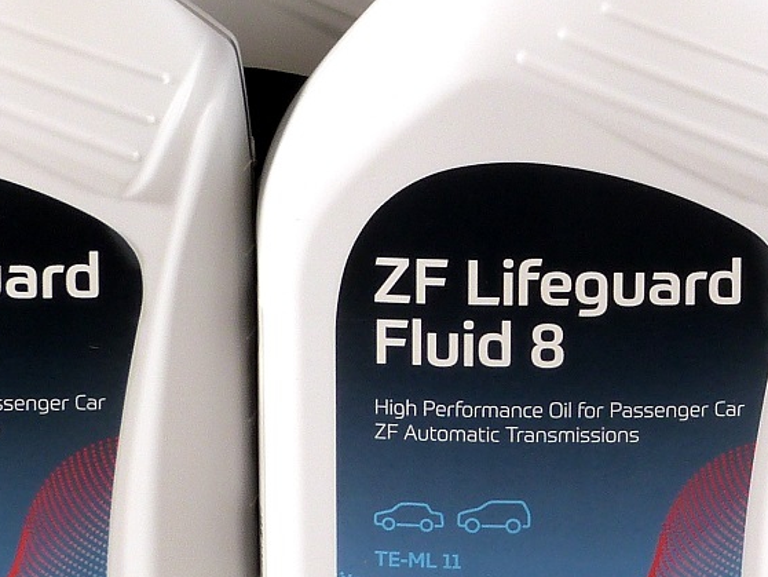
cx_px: 888
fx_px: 6681
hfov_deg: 6.5
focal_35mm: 301
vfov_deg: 4.9
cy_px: 179
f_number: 3.6
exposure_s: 1/125
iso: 100
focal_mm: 15.1
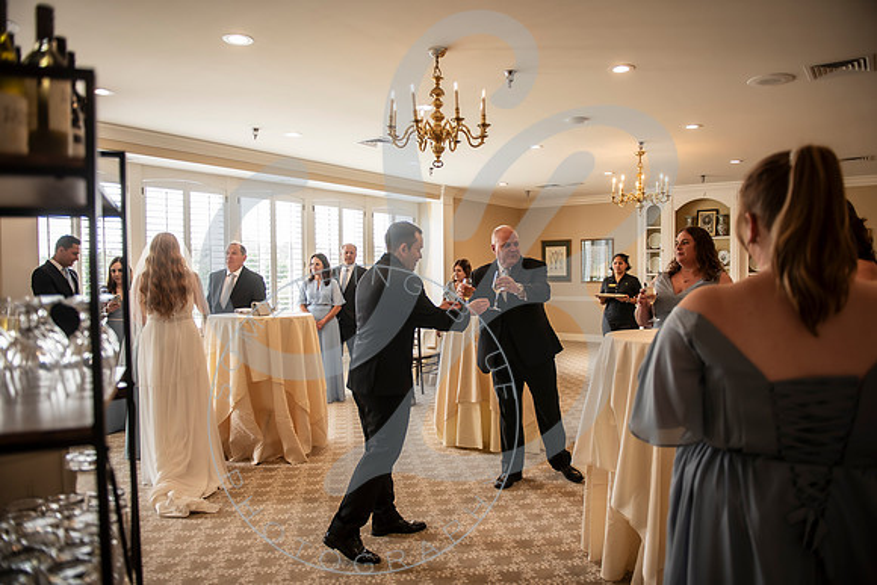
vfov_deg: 52.5
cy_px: 292
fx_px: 594
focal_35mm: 24
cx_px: 438
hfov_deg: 72.9
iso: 160
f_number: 2.8
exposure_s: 1/125
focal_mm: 24
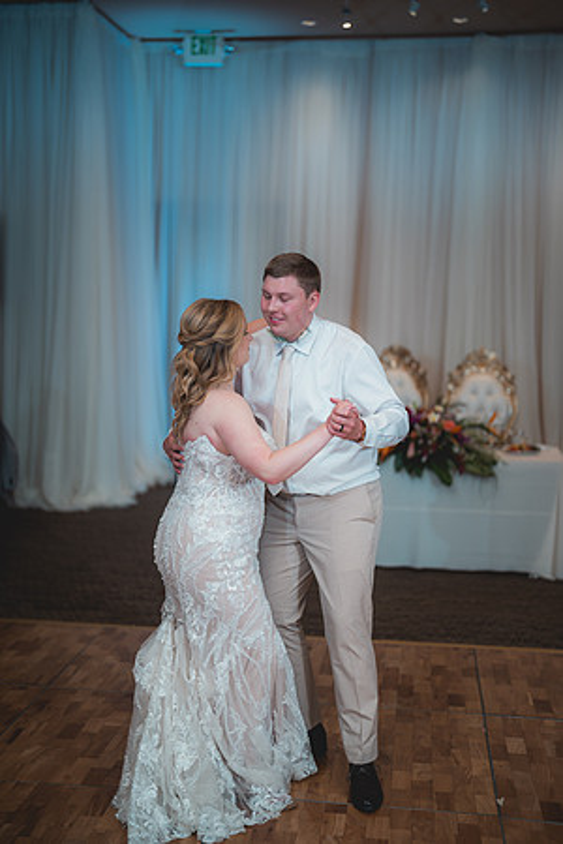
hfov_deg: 27.0
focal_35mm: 50
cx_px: 282
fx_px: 1173
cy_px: 422
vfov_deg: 39.6
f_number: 1.2
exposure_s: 1/250
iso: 80
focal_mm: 50
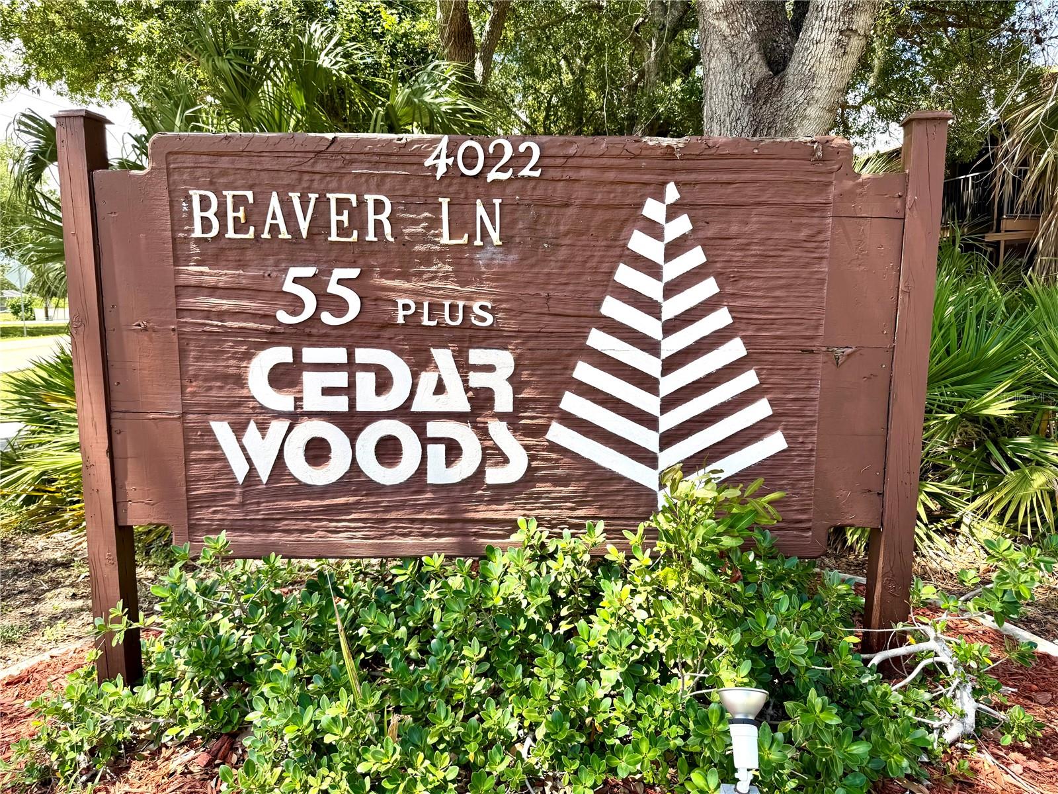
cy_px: 397
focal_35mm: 24
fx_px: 734
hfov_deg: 71.6
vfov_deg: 56.8
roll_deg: -0.2
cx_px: 529
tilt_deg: -7.3
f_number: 1.78
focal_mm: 6.76
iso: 80
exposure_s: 1/992
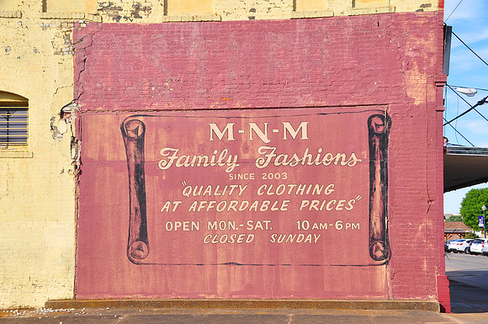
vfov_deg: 20.6
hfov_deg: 30.6
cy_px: 162
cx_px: 244
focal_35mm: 66
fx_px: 893
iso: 250
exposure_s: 1/125
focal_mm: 44
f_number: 14
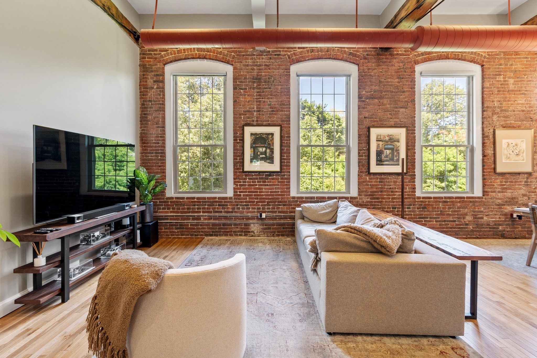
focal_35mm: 15
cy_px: 179
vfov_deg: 77.3
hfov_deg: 100.4
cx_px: 268
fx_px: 224
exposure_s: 1/1.25
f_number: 8
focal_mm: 10
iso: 320
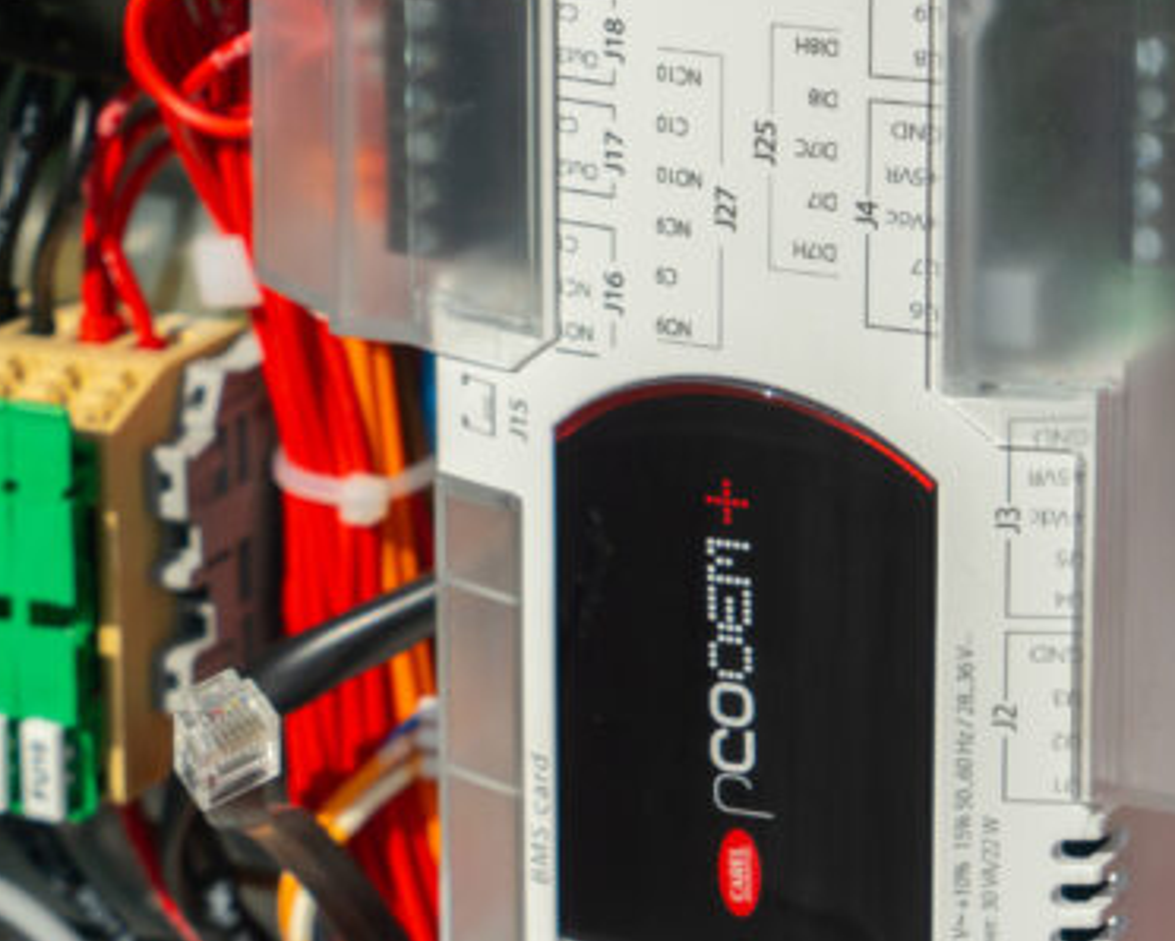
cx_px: 556
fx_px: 6019
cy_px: 302
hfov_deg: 11.1
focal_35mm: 173
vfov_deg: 8.9
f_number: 8
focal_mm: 67
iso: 100
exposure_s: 1/400
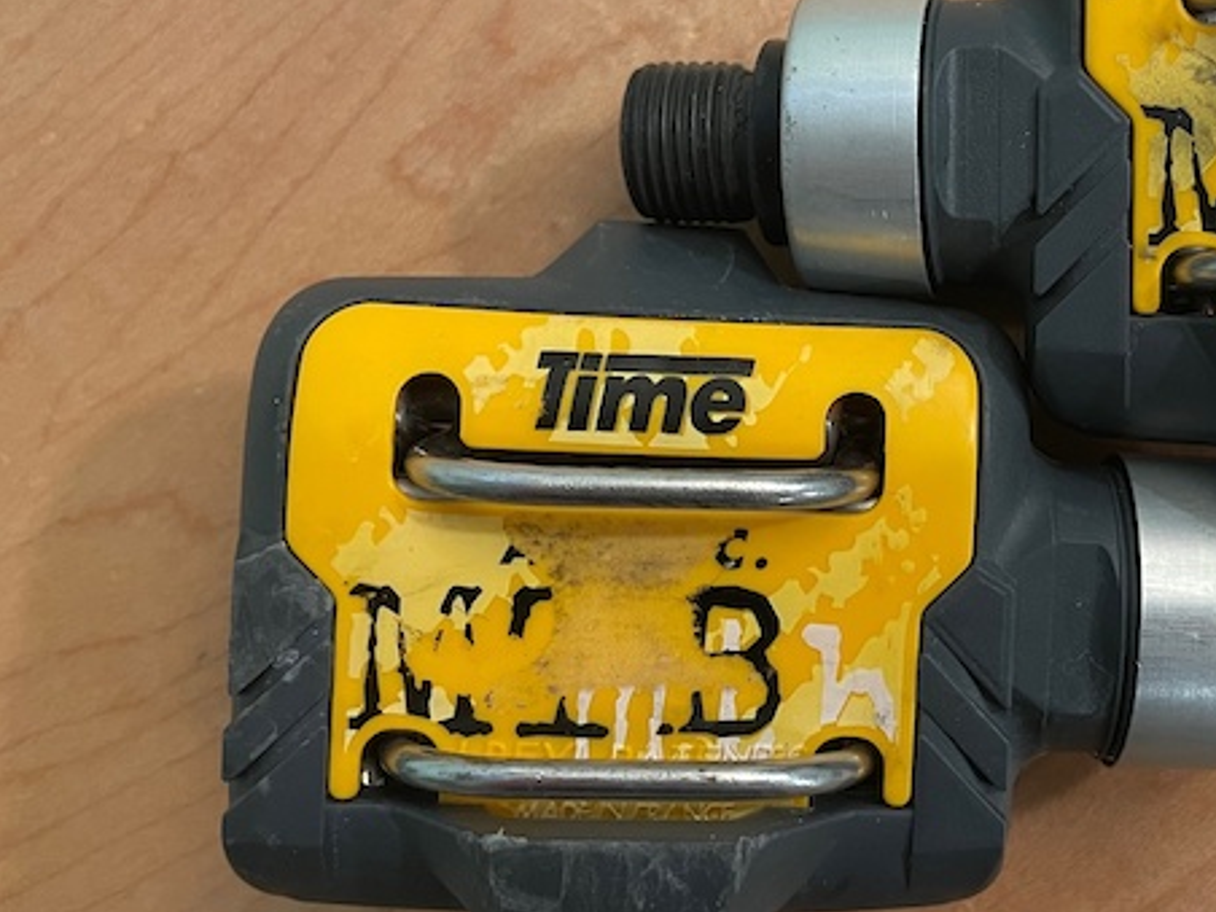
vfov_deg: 31.4
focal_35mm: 46
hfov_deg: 39.5
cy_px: 344
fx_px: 1616
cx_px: 987
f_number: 1.6
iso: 250
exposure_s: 1/60
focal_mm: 4.2
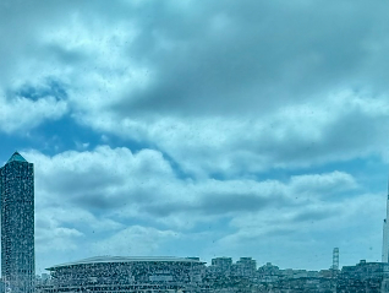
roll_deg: +0.6
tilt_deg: -3.8
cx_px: -32
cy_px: 342
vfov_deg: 28.9
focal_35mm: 44
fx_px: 495
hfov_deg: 36.7
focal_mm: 2.22
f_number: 2.2
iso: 50
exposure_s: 1/1745
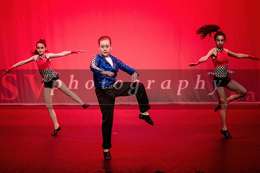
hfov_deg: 12.5
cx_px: 127
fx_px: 1187
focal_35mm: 164
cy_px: 95
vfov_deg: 8.4
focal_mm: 150
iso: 1250
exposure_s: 1/320
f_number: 2.8
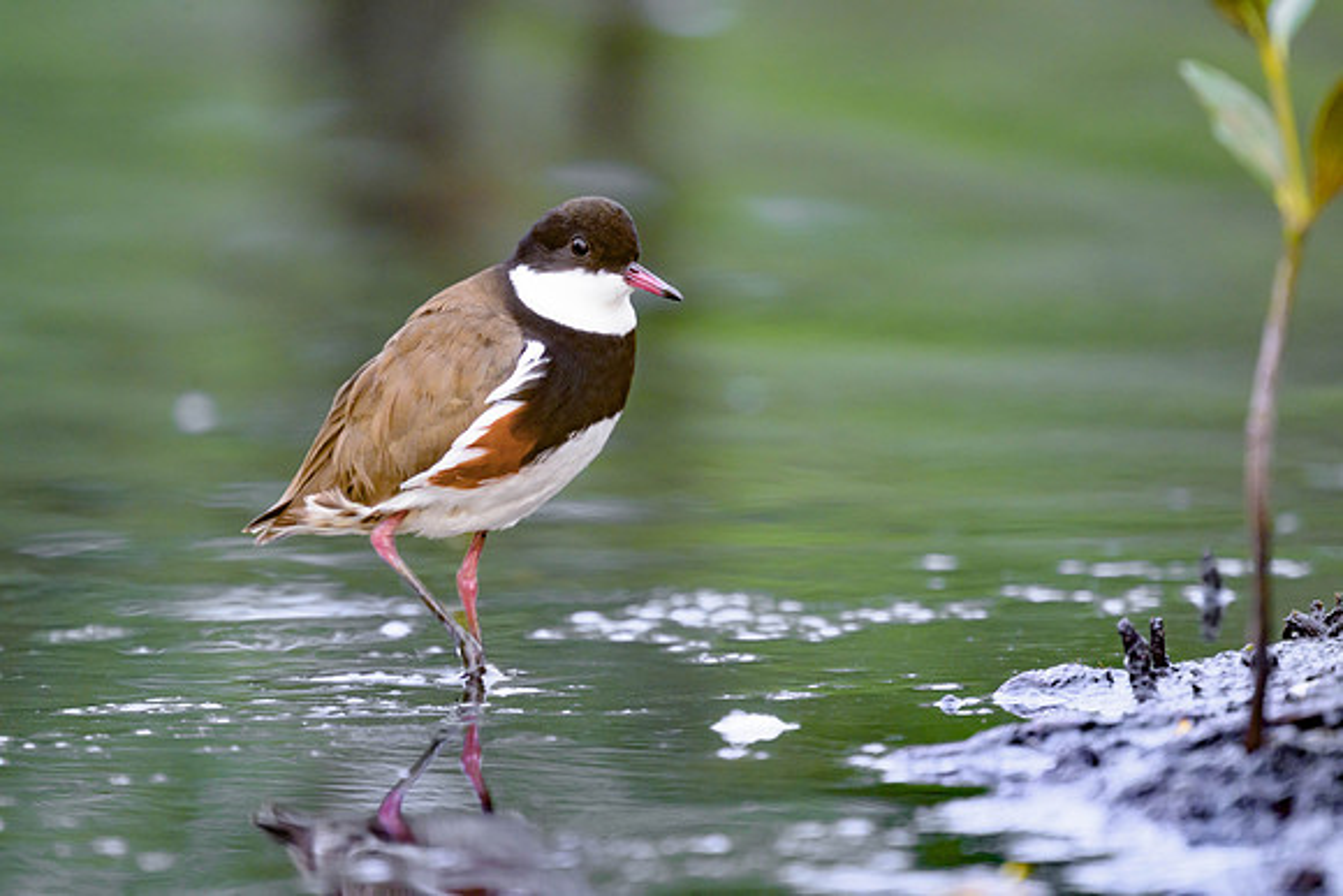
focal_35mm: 1120
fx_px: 41790
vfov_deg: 1.2
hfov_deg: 1.8
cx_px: 672
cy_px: 448
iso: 1800
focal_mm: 1120
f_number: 8
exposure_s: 1/250
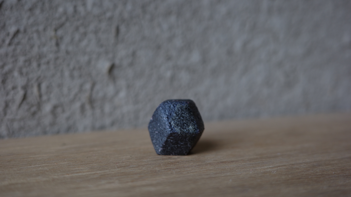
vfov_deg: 27.1
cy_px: 80
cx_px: 178
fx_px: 409
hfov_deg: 46.4
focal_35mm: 44
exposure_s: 1/80
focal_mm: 26
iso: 200
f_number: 2.8
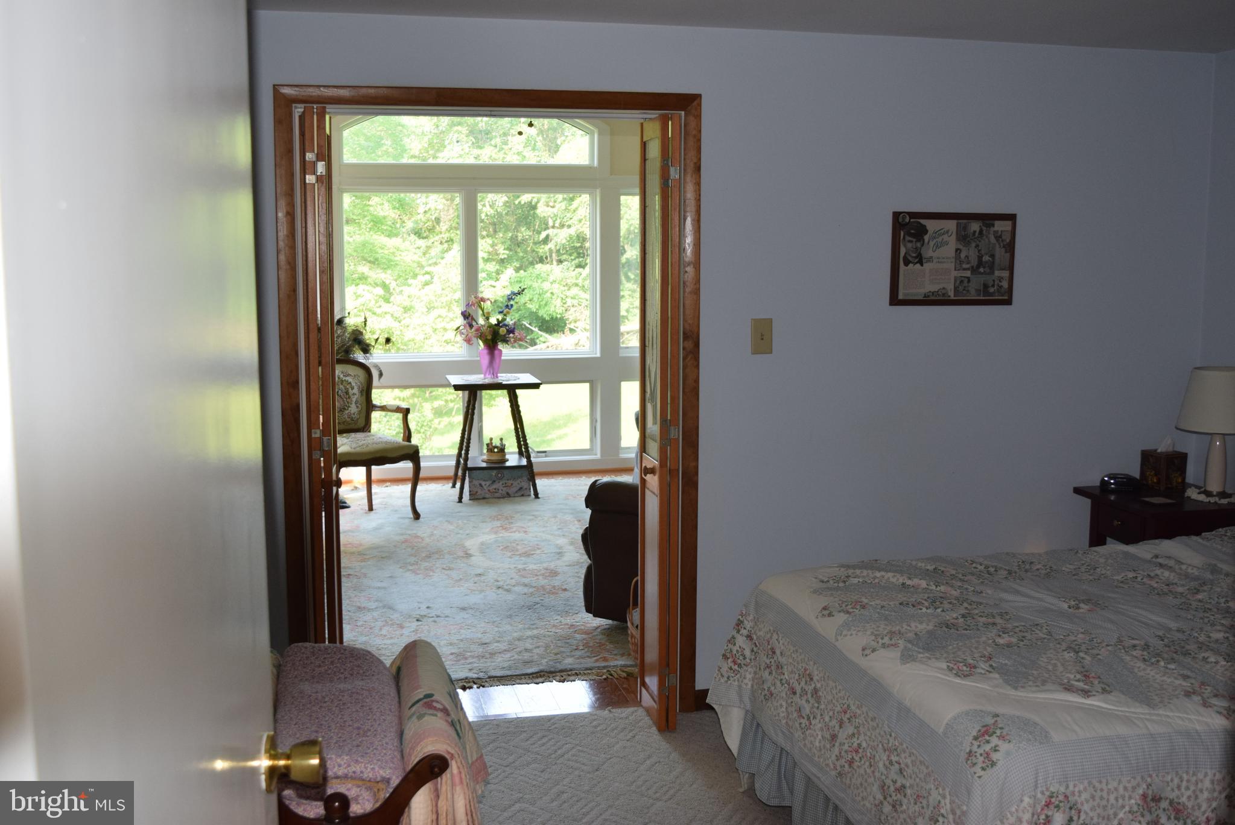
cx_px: 618
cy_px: 412
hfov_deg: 53.1
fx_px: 1236
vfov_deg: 36.9
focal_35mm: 36
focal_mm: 24
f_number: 5.6
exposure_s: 1/125
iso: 720
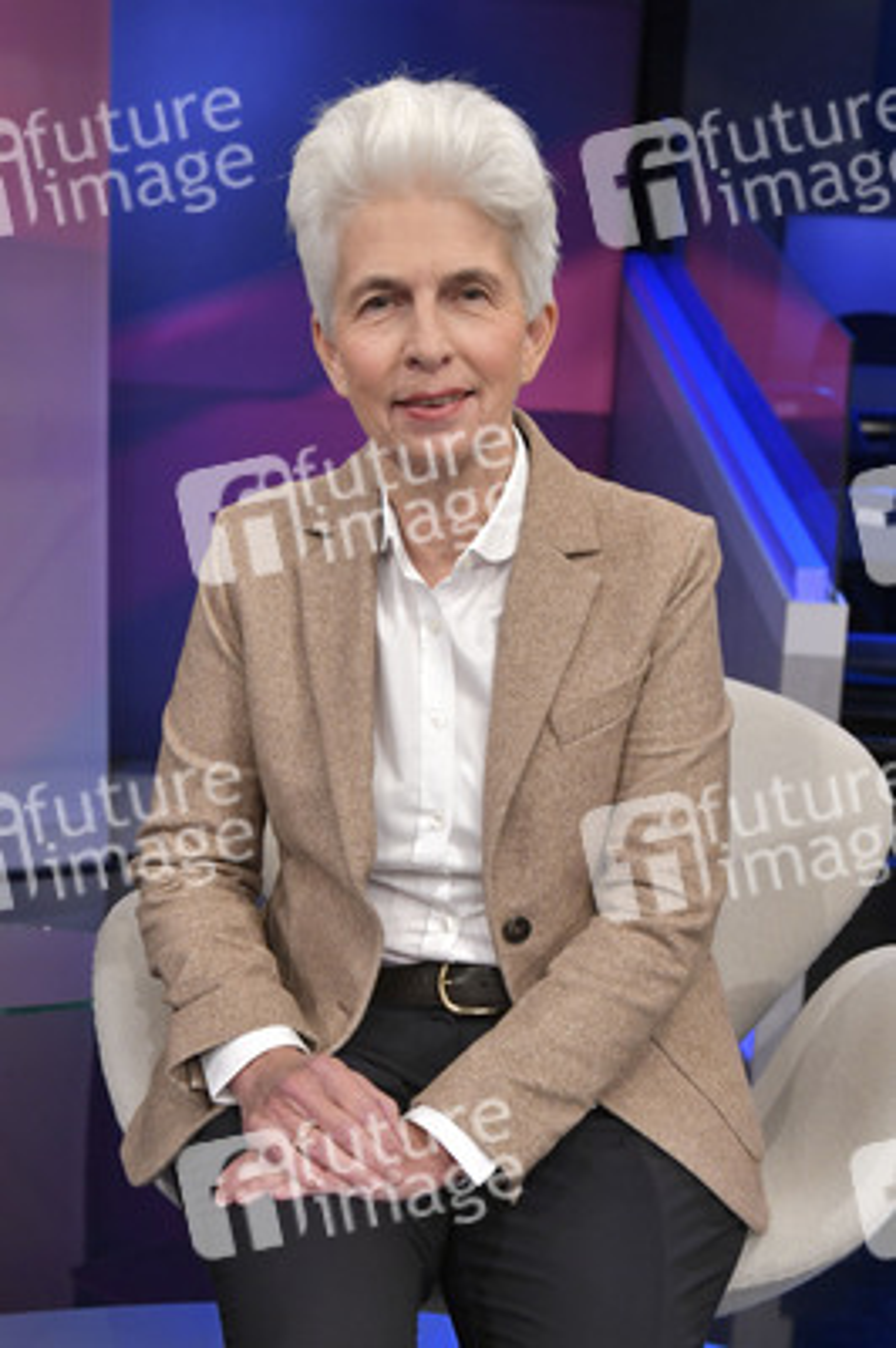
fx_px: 1645
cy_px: 674
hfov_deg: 30.5
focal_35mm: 44
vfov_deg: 44.5
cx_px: 448
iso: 2500
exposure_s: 1/200
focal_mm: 44
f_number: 6.3
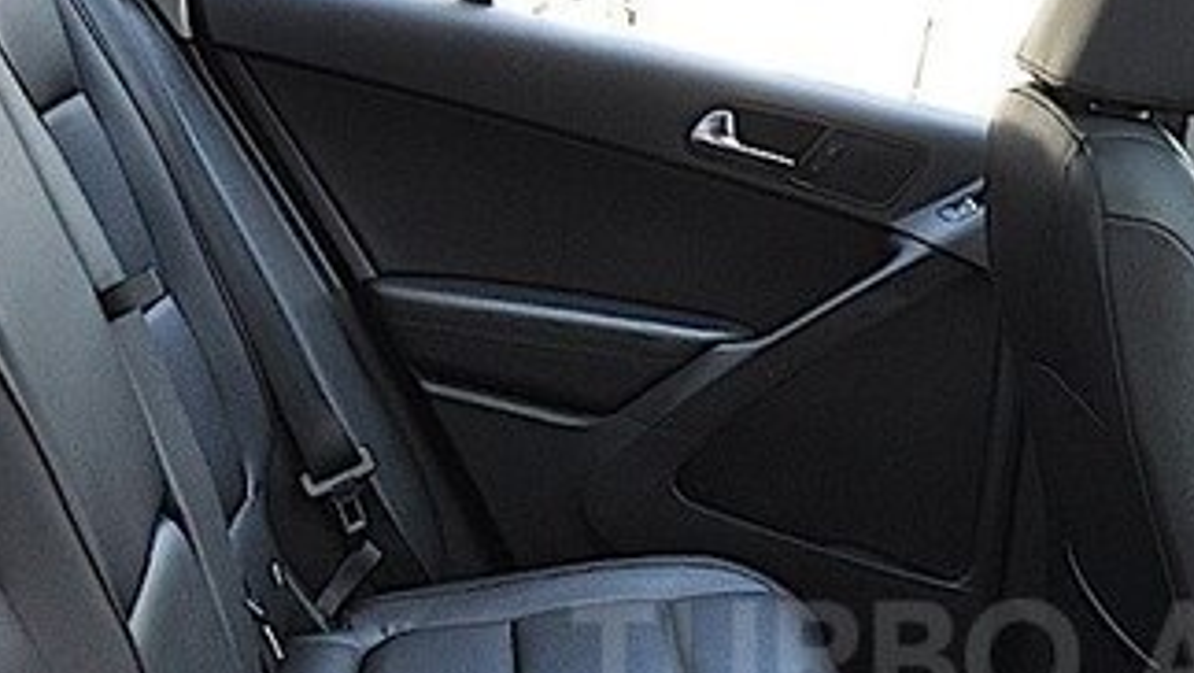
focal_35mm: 77
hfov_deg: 27.0
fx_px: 2439
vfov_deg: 15.4
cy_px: 656
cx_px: 950
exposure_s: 1/100
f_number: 5
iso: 640
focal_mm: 24
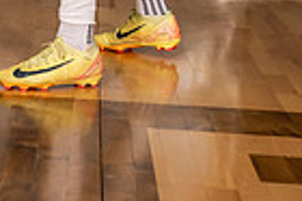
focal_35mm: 177
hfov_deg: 11.6
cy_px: -255
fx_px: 1483
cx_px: 108
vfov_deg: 7.3
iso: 800
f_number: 6.3
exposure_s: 1/320
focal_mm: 55
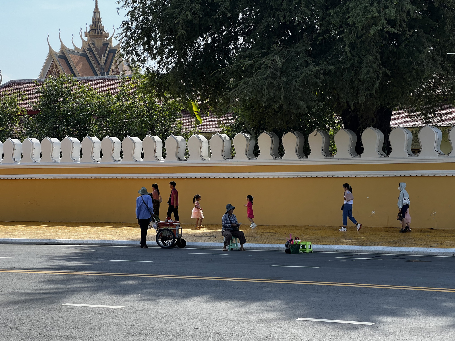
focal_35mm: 77
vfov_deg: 19.1
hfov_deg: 25.3
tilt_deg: +1.4
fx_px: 1012
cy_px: 170
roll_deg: +0.8
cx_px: 228
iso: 32
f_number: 2.8
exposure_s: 1/358
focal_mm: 9
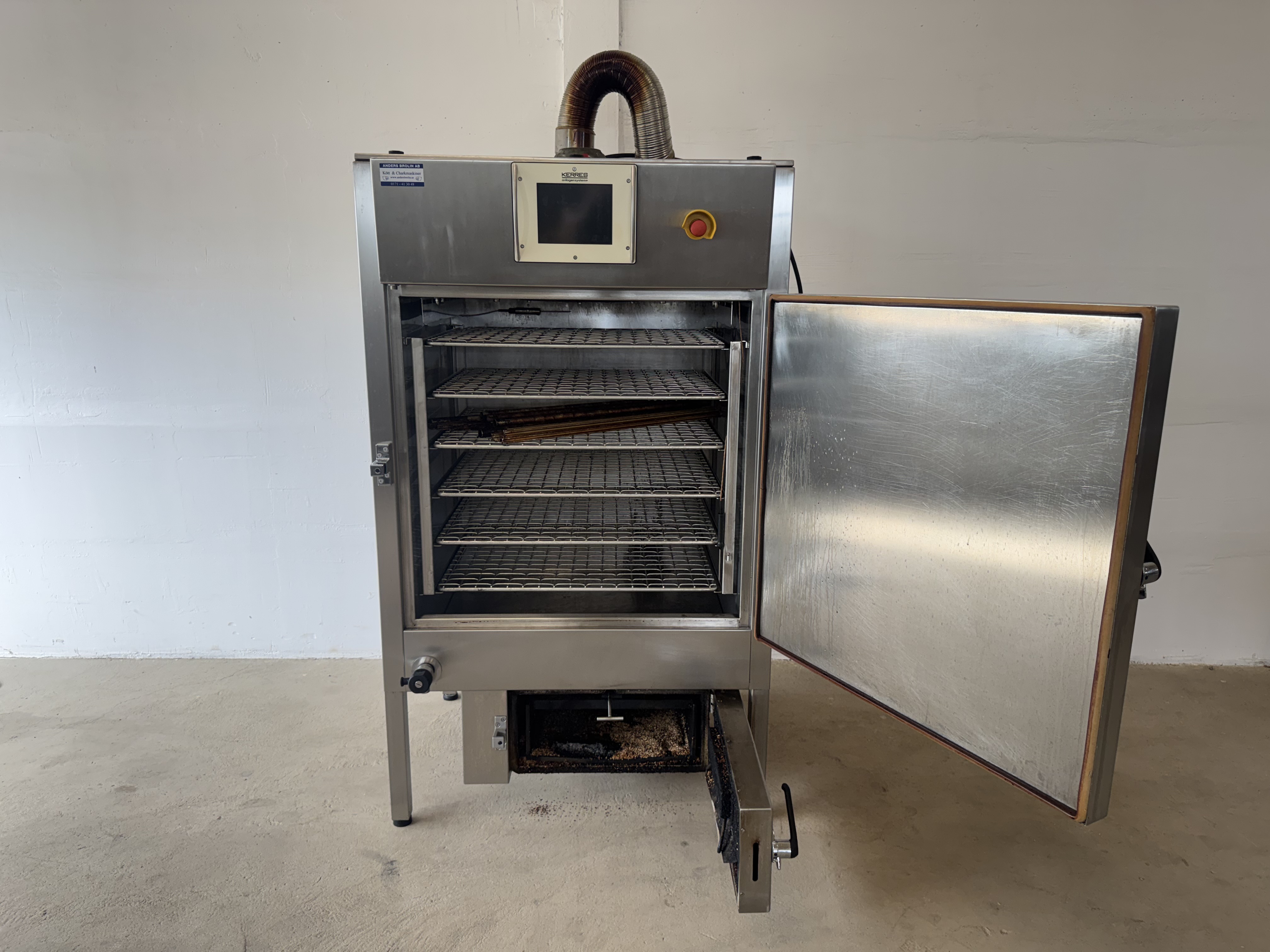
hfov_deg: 71.6
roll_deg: +0.0
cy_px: 476
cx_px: 635
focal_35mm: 24
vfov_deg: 56.8
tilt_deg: -12.3
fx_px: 881
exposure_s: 1/150
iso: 64
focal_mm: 6.76
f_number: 1.78
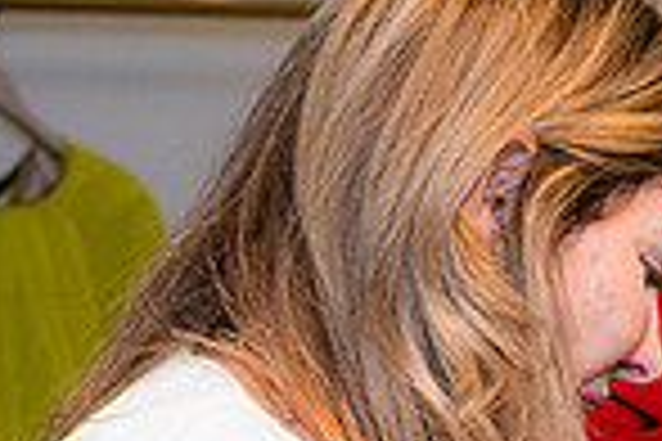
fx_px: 3622
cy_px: 542
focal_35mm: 197
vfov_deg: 6.9
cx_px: 1243
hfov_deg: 9.8
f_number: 4.5
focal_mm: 50
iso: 800
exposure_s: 1/100
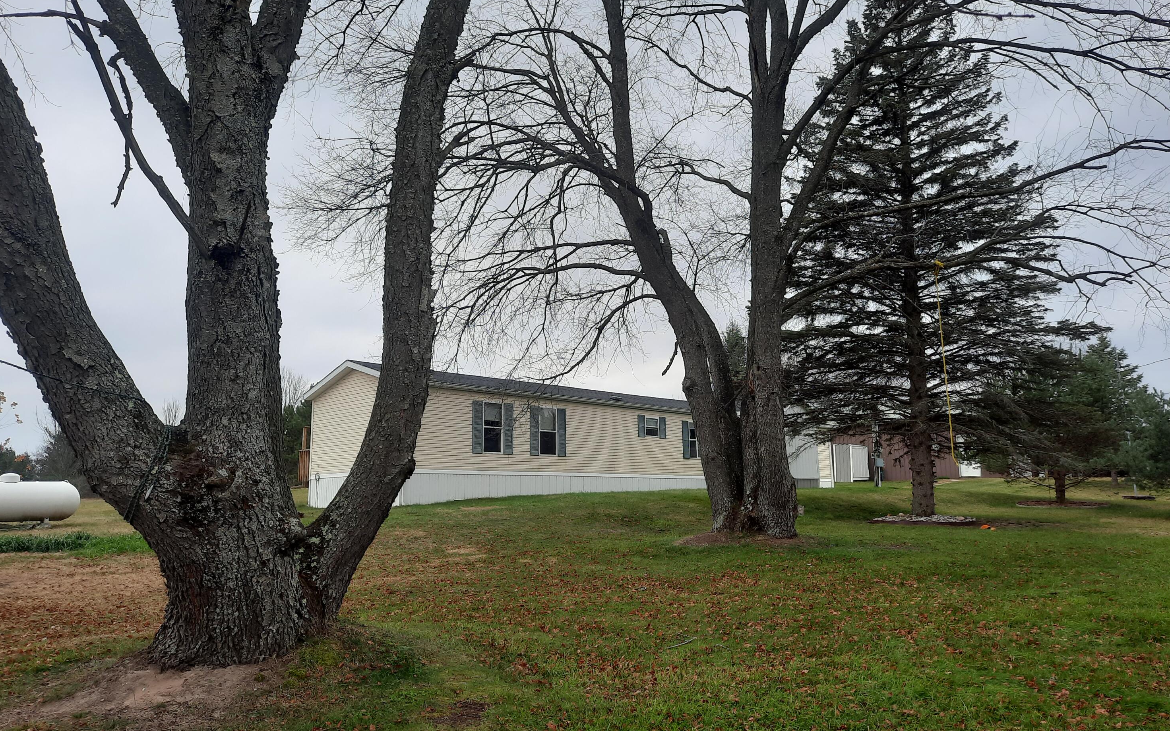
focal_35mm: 27
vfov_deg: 46.0
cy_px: 359
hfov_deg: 68.4
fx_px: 861
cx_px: 581
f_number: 2
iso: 32
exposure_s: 1/314
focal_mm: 4.6
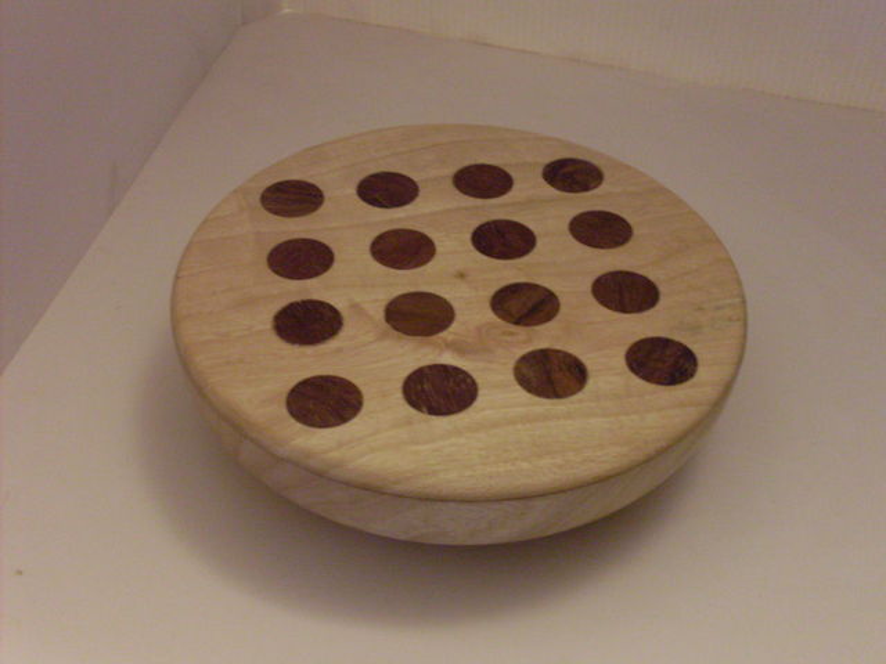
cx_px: 443
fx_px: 1254
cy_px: 332
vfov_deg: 29.7
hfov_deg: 38.9
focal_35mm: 49
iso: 200
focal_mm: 8.1
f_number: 3.1
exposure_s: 1/4
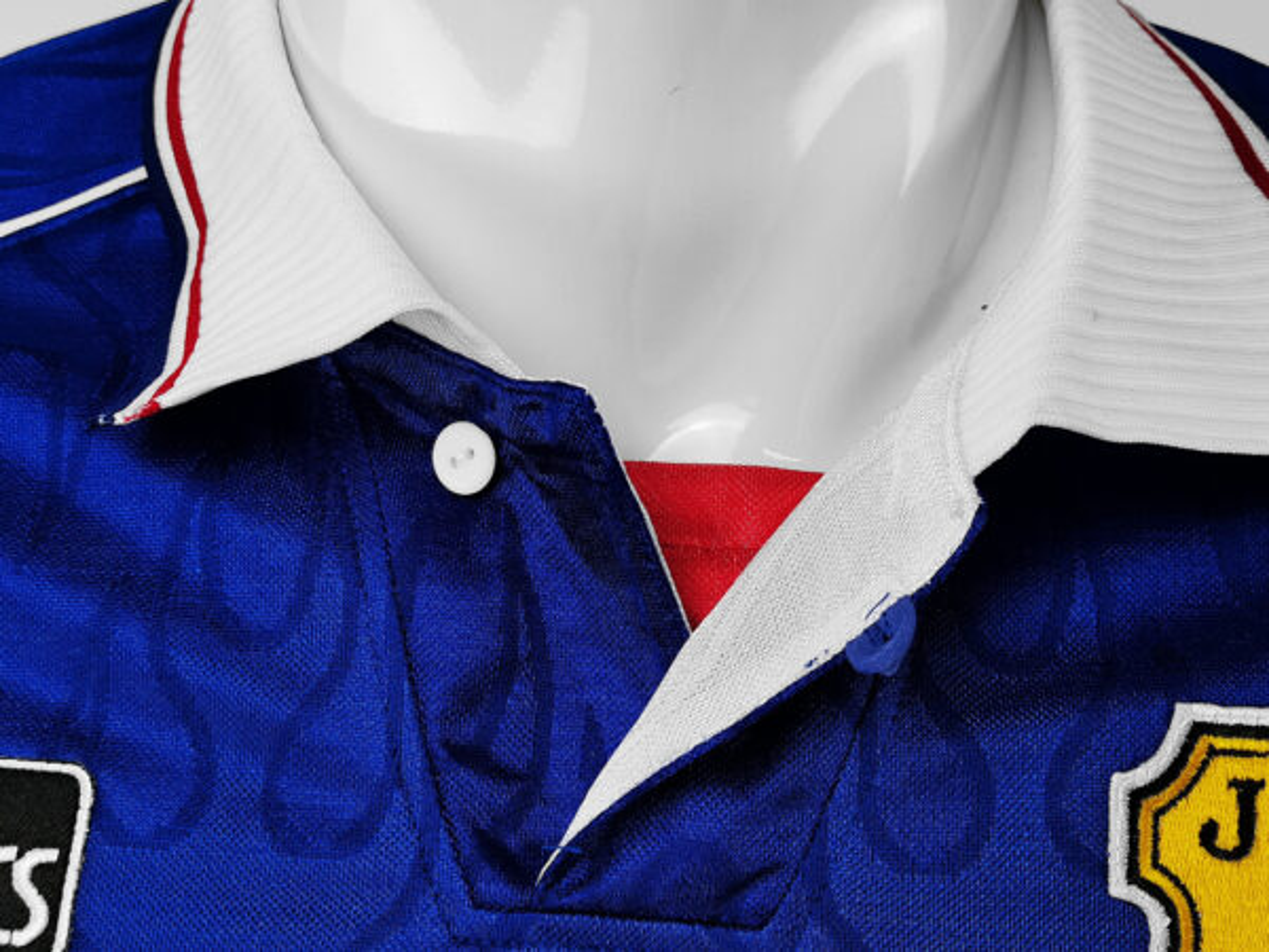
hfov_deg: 41.2
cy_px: 476
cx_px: 634
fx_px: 1686
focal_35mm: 46
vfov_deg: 31.5
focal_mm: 5.58
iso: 200
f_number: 1.8
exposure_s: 1/100
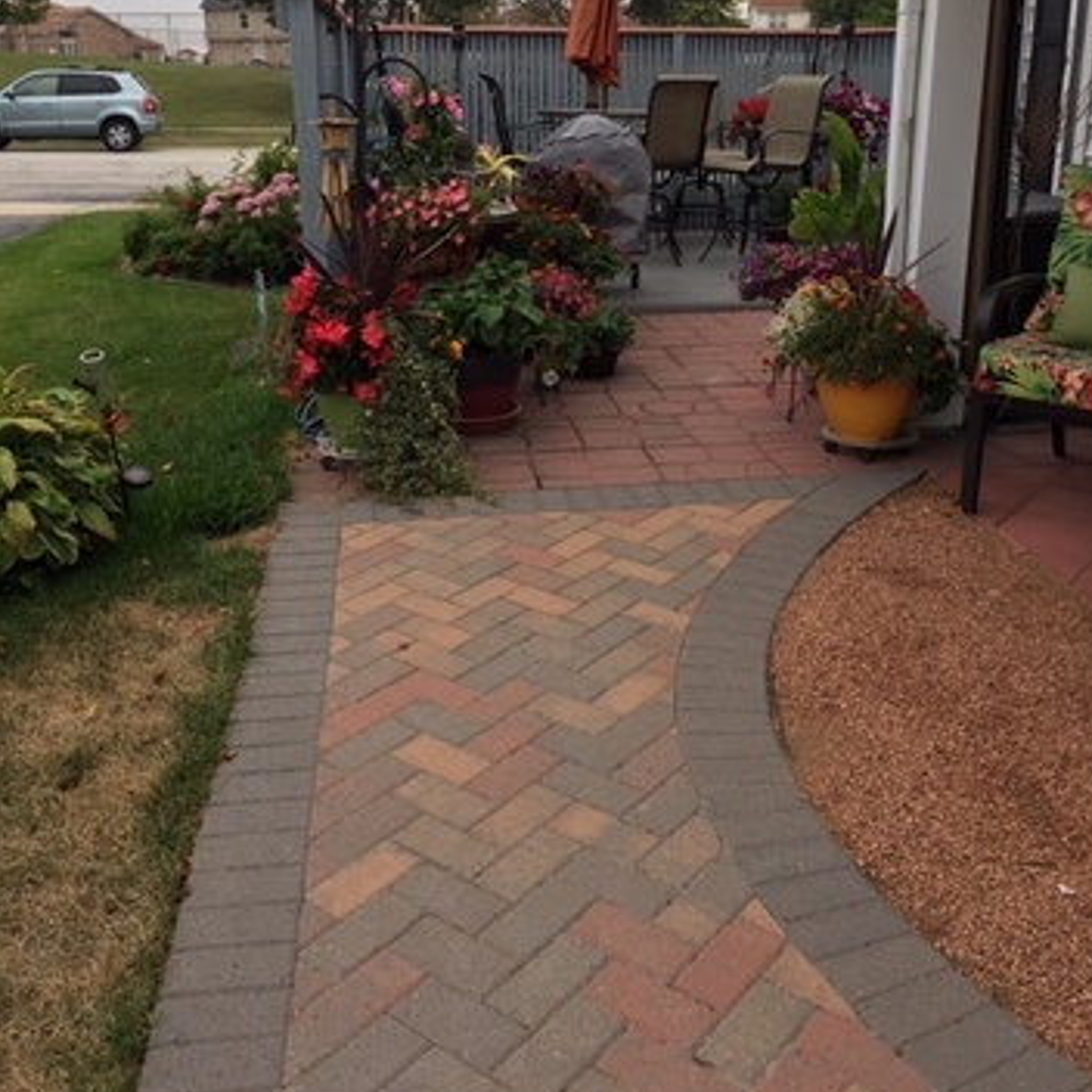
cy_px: 391
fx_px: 1249
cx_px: 555
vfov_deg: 46.7
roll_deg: -0.5
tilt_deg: -12.2
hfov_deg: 47.2
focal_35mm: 35
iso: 50
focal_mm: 4.15
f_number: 2.2
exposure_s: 1/120
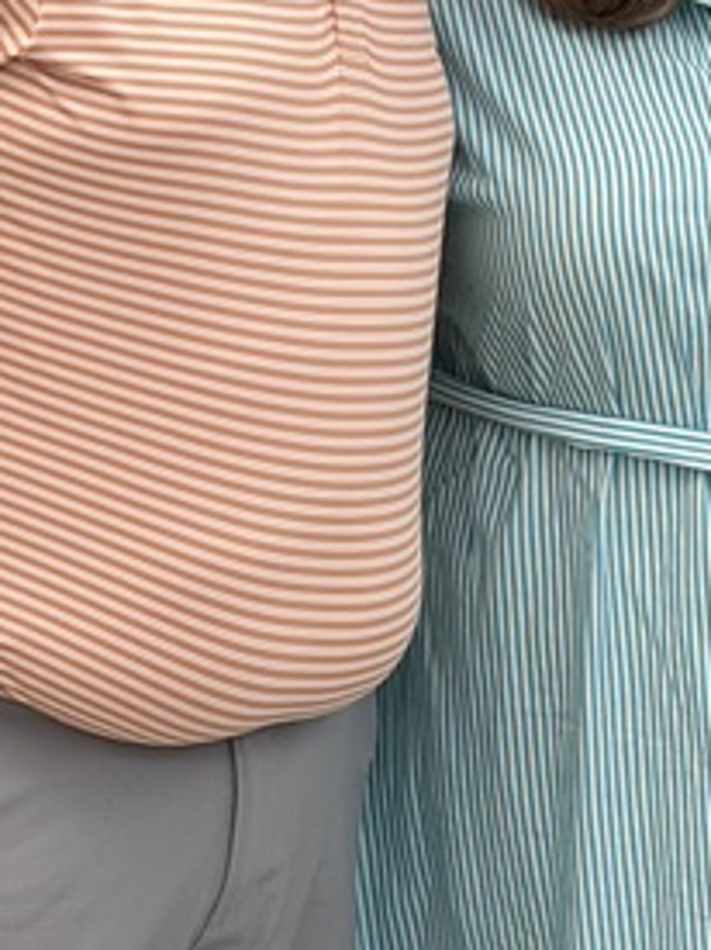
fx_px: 4906
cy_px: 411
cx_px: 708
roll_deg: +0.2
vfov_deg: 11.0
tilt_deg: -6.6
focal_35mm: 179
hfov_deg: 8.2
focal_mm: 6.76
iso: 125
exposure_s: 1/59
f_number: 1.78
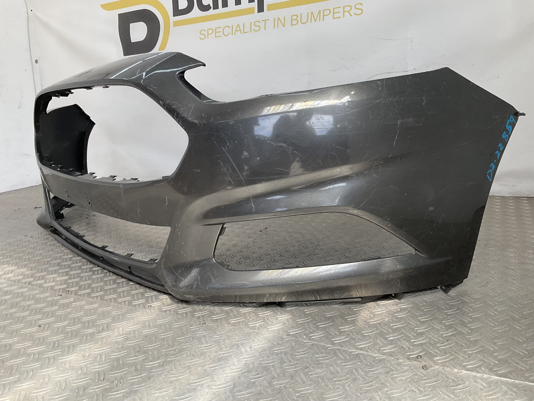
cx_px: 267
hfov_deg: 61.7
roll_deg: +4.1
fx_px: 447
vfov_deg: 48.2
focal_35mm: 29
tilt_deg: -15.1
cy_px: 200
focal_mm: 3
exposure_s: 1/322
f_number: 1.8
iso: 16
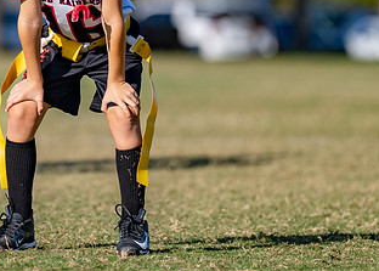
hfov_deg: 3.7
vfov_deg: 2.7
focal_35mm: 541
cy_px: 12
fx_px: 5825
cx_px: 53
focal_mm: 200
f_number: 2.8
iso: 100
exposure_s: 1/2000
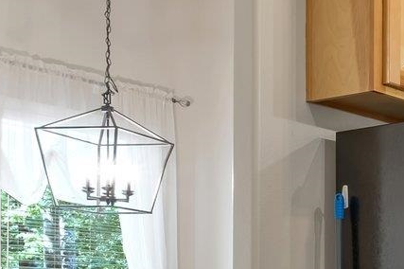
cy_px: 296
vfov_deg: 18.2
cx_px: 667
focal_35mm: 72
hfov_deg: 21.5
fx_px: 807
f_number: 8
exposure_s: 1
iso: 250
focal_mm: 10
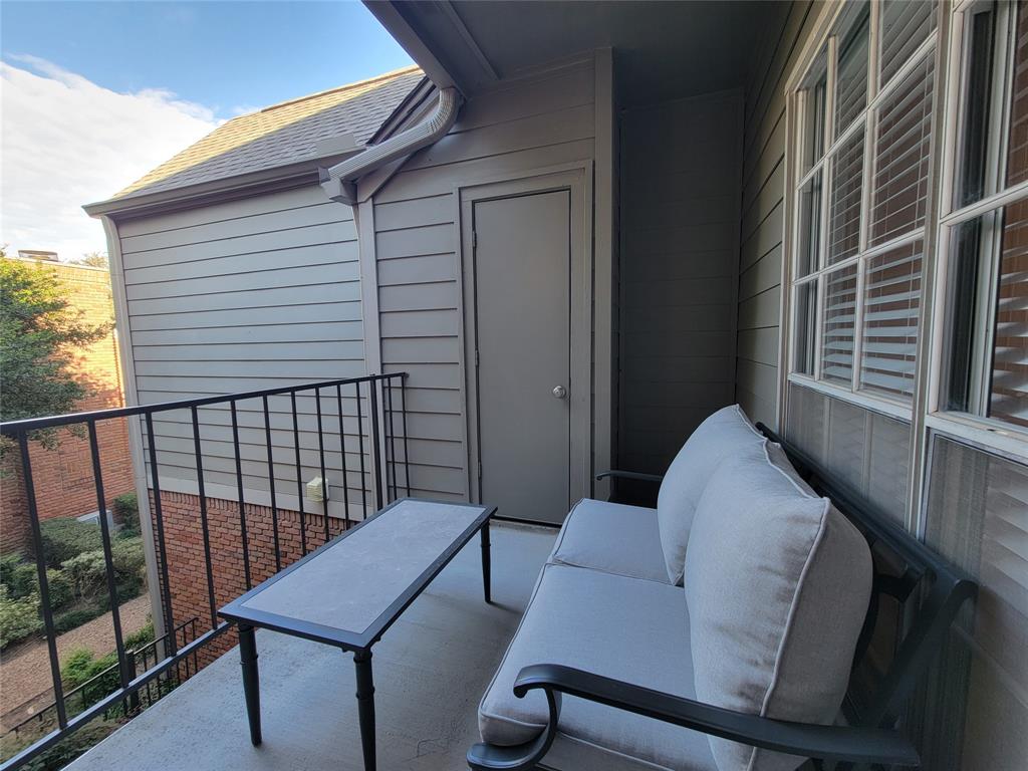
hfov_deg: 106.2
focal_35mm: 13
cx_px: 514
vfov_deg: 89.9
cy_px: 386
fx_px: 386
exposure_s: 1/60
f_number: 2.2
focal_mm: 2.2
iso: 50
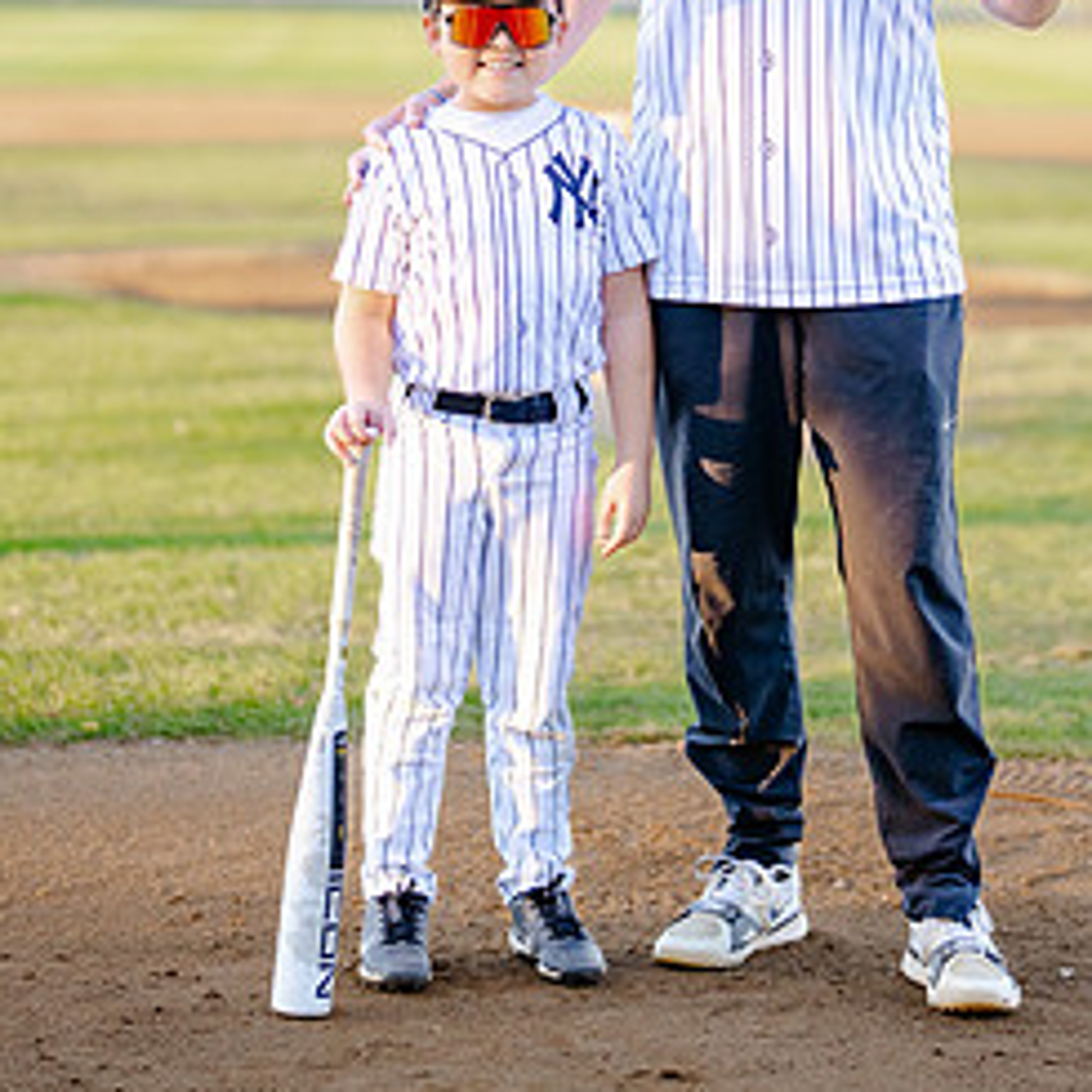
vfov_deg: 12.7
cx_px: 704
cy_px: 185
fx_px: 4890
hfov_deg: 12.7
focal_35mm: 137
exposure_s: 1/1600
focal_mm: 50
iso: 250
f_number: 1.2
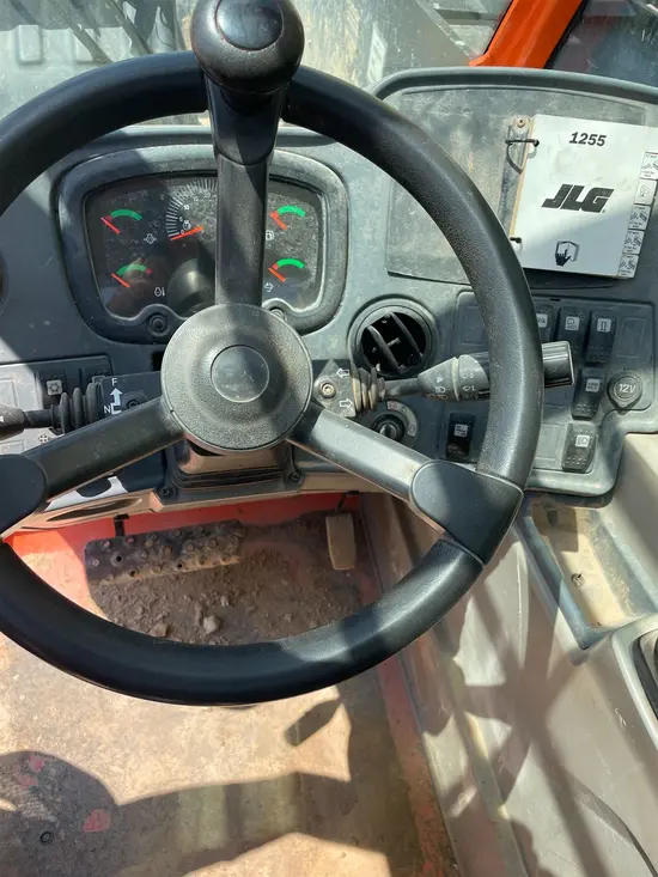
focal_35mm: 26
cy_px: 438
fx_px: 659
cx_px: 329
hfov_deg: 53.1
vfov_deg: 67.3
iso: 32
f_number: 1.6
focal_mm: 4.2
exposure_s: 1/955
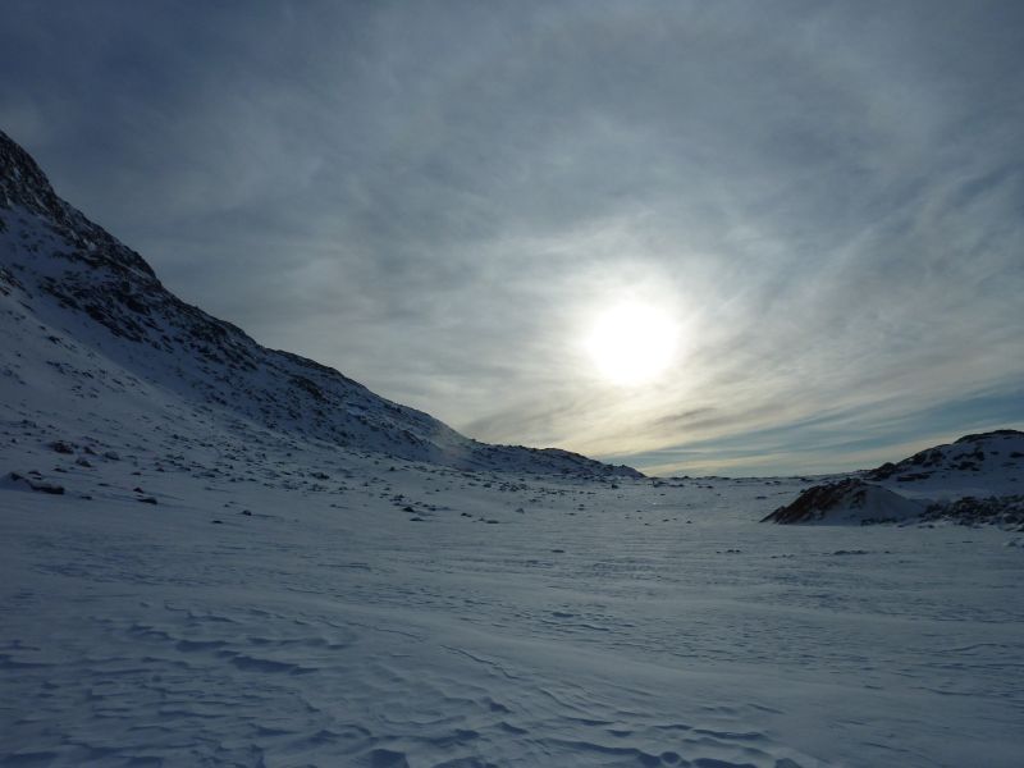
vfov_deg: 54.9
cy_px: 384
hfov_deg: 69.4
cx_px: 512
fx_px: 740
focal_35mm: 25
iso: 80
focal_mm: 4.1
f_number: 6.3
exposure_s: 1/2000
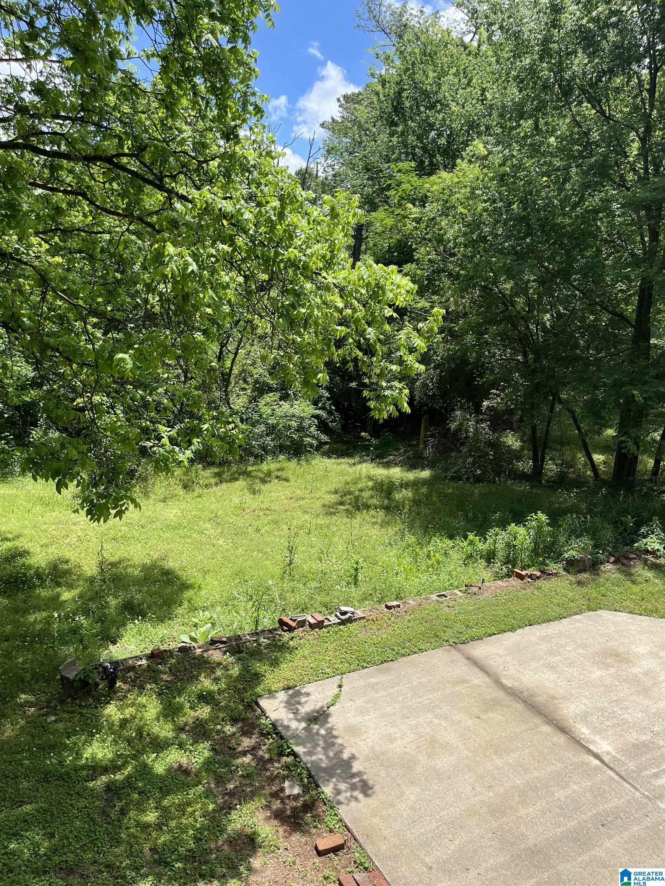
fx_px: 666
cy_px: 443
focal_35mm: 26
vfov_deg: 67.3
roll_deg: -2.7
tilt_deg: -13.9
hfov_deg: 53.1
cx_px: 332
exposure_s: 1/2410
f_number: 1.6
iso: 50
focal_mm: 5.1
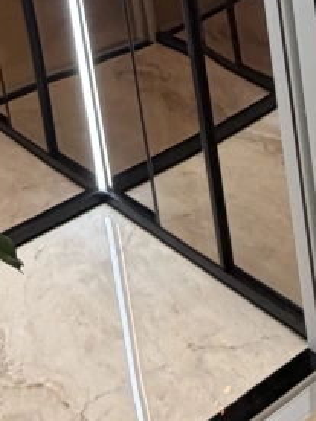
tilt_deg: -7.8
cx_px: 55
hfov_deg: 19.9
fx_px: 889
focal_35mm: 73
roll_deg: +8.5
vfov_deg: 22.9
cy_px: -163
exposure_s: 1/100
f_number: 2.2
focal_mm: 2.22
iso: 250
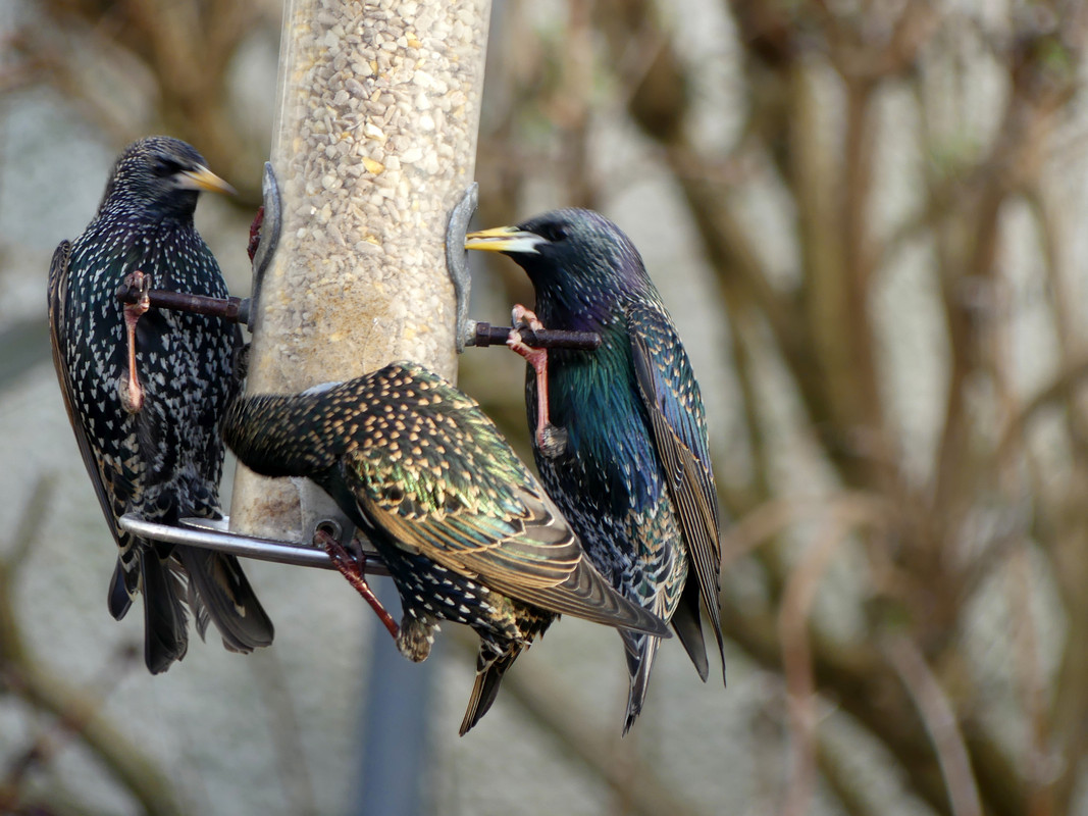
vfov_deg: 3.0
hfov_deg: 4.0
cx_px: 544
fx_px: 15714
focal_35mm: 500
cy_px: 408
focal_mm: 90.1
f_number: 2.8
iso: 100
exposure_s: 1/160
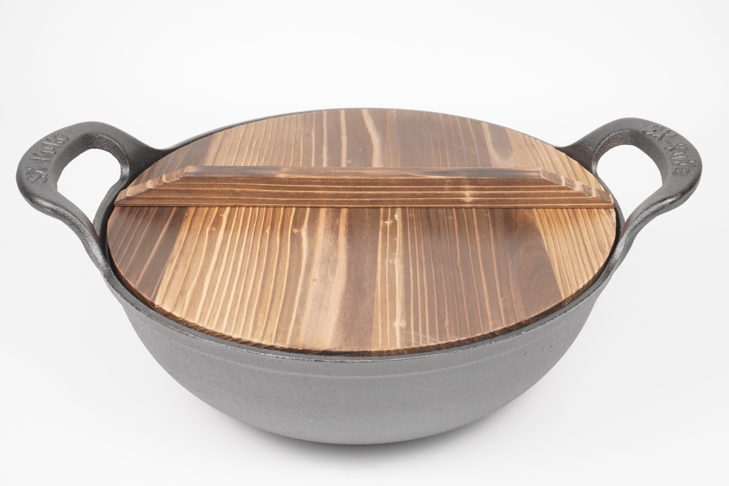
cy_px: 243
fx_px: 942
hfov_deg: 42.3
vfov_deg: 28.9
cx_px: 364
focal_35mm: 46
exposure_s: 1/50
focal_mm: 31
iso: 800
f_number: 13
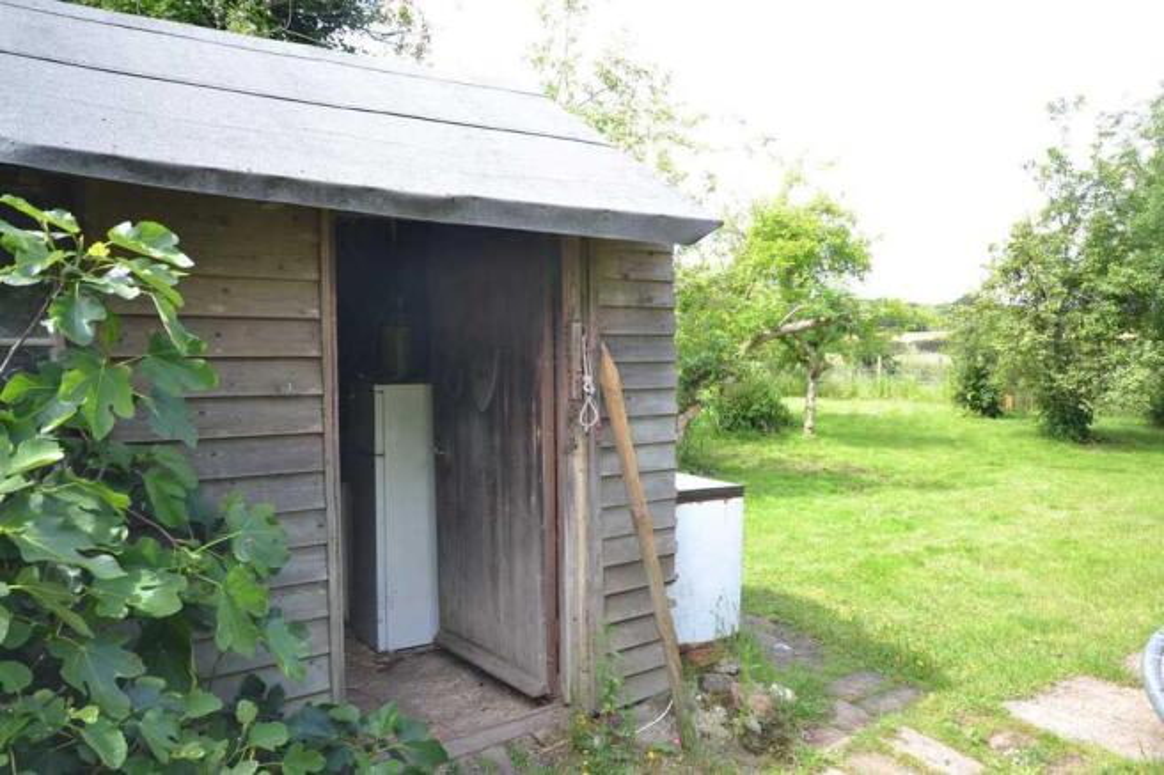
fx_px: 824
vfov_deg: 50.4
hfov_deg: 70.5
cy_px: 388
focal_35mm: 26
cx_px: 582
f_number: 5.6
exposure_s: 1/125
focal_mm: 17
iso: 250
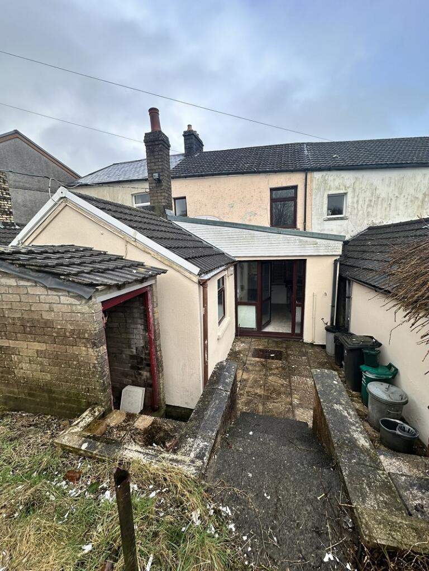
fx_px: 231
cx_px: 214
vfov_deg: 102.1
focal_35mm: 14
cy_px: 286
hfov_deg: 85.7
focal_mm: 2.22
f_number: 2.2
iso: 40
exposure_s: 1/303
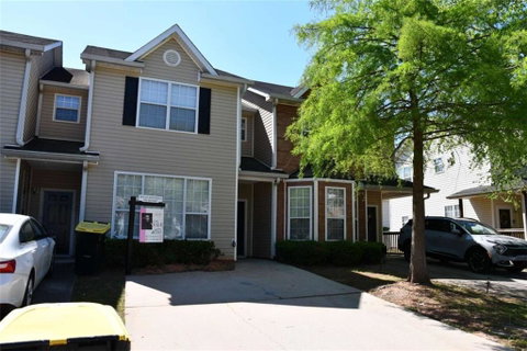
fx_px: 395
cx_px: 264
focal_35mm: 27
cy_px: 176
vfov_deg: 47.9
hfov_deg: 67.4
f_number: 8
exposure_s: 1/250
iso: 160
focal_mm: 18
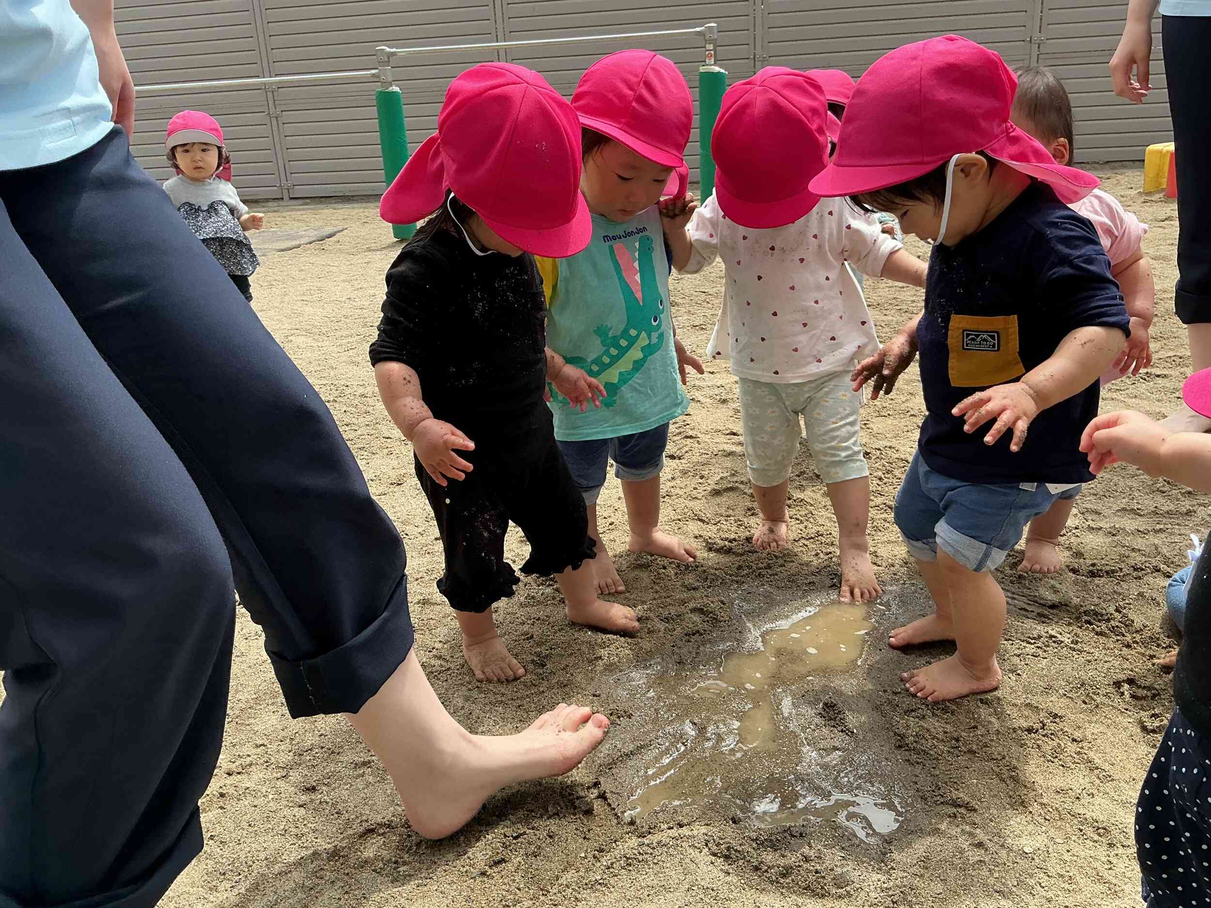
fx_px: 1015
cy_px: 454
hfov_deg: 61.7
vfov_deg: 48.2
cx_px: 606
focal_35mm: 29
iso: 25
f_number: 1.8
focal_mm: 3
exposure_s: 1/816
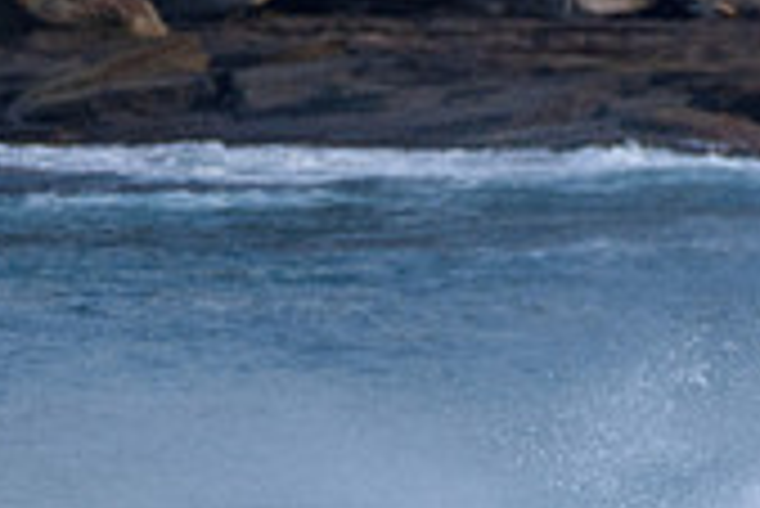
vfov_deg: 0.5
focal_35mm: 2575
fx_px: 54406
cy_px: 744
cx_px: 558
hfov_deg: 0.8
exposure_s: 1/2000
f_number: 5.6
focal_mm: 500
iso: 450
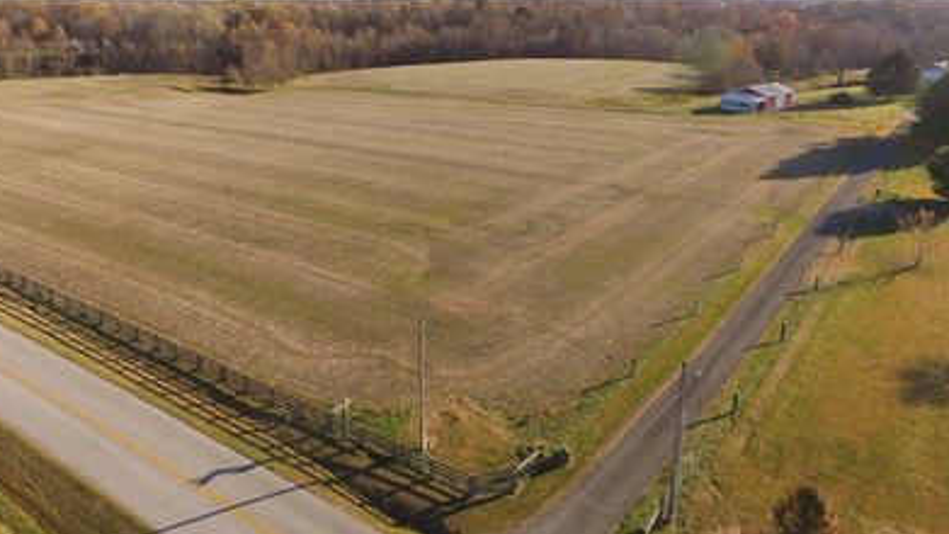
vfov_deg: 47.1
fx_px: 604
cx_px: 428
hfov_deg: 76.1
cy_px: 188
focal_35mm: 24
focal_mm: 3.61
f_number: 2.8
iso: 100
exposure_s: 1/480
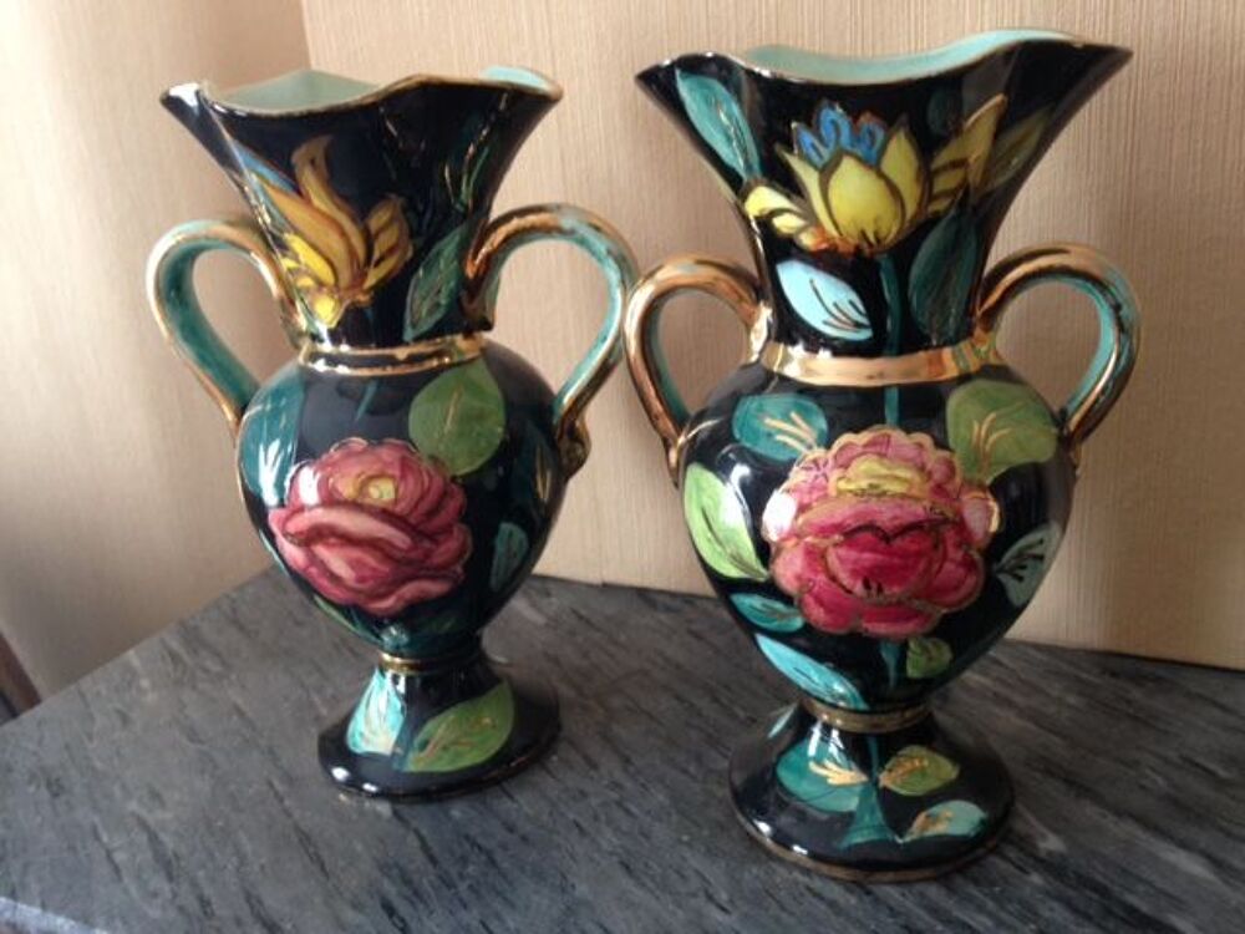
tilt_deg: -20.1
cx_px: 622
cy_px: 467
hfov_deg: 55.4
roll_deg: +3.8
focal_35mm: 33
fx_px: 1187
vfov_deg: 42.9
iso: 125
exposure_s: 1/20
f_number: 2.4
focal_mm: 4.12
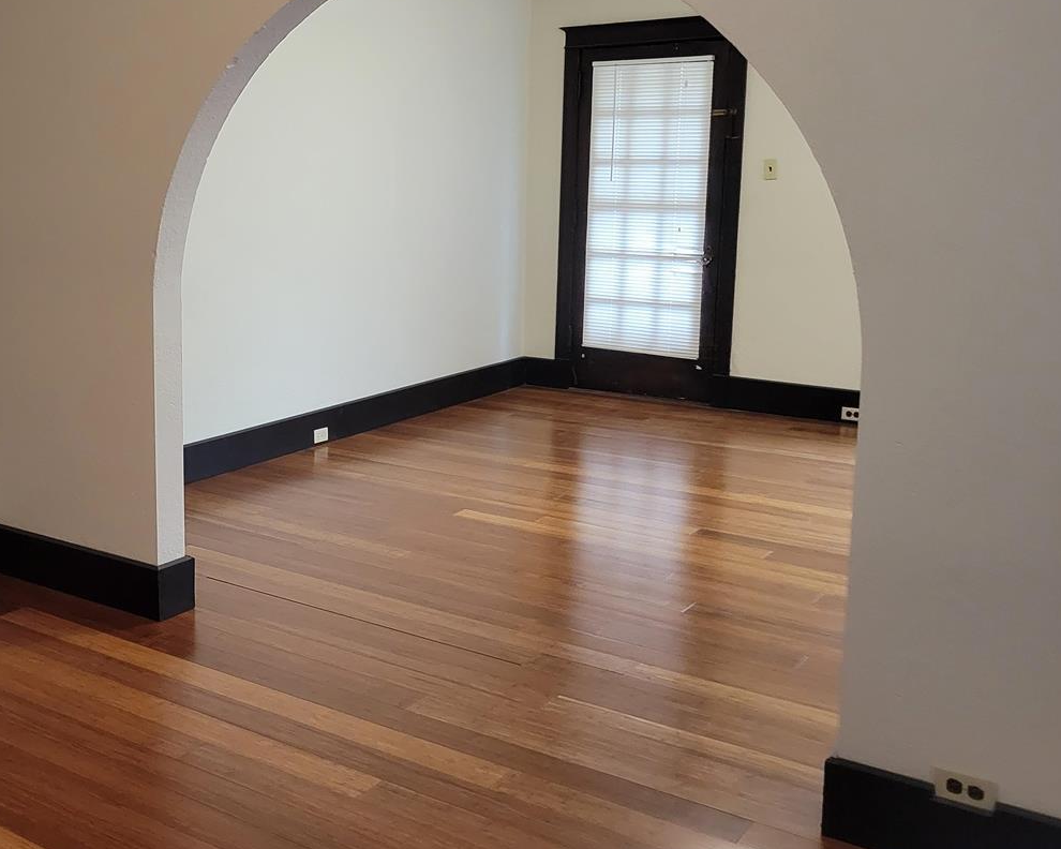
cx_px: 235
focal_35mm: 41
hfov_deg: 43.0
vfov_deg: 36.3
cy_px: 337
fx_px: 1287
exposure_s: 1/50
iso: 640
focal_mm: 5.4
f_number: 1.8
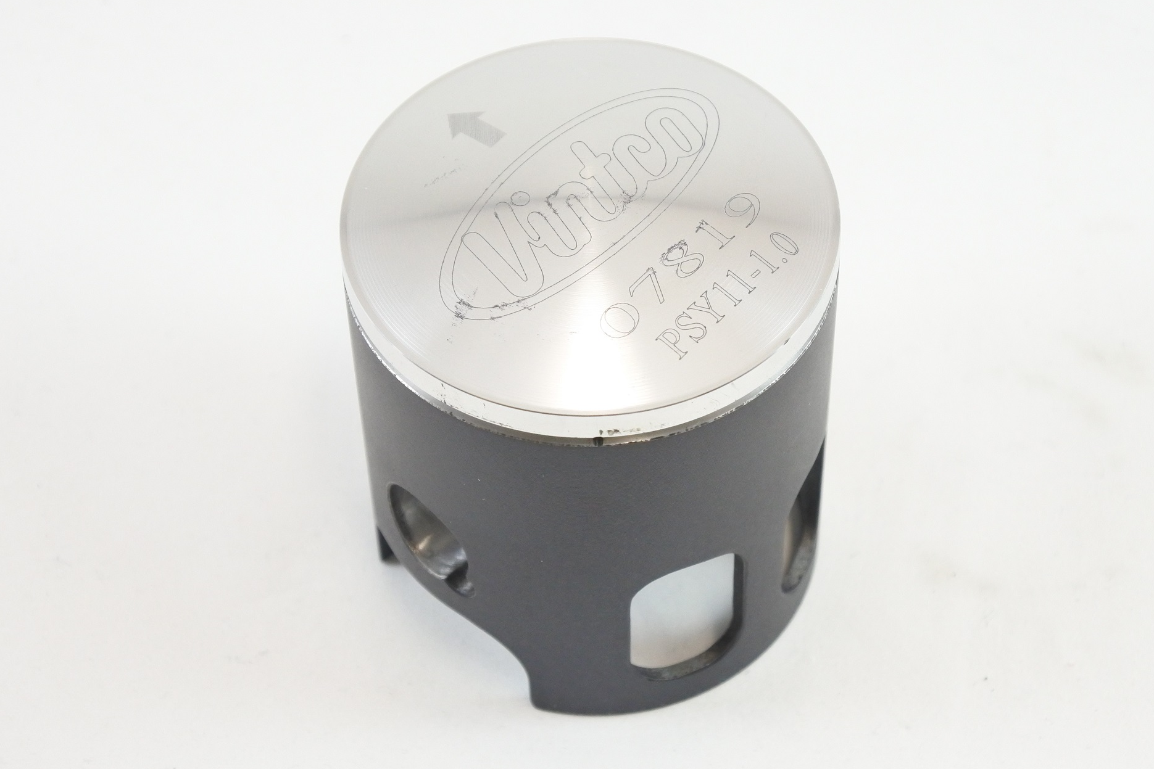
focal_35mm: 66
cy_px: 375
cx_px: 591
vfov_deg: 20.6
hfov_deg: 30.5
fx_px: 2116
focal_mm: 24
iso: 800
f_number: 5
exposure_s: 1/125
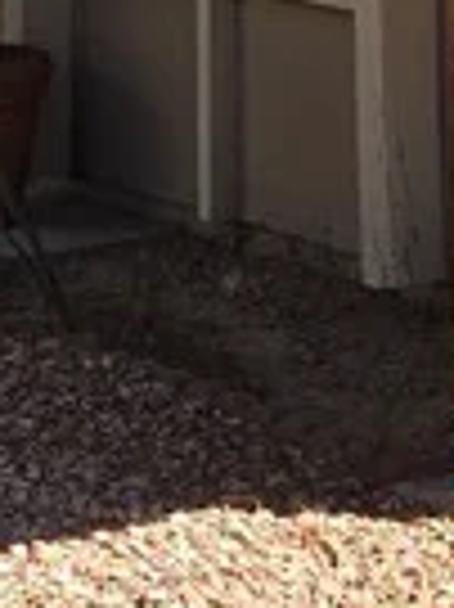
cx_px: 229
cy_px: -622
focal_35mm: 175
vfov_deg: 10.4
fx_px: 3065
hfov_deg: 8.5
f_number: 1.8
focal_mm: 5.4
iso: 25
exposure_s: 1/636
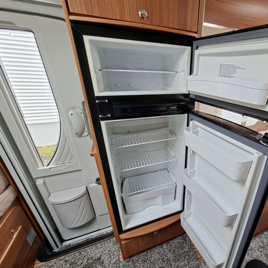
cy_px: 137
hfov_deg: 83.5
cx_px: 185
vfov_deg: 87.4
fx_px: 140
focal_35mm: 16
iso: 80
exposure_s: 1/40
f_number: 2.2
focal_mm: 1.74
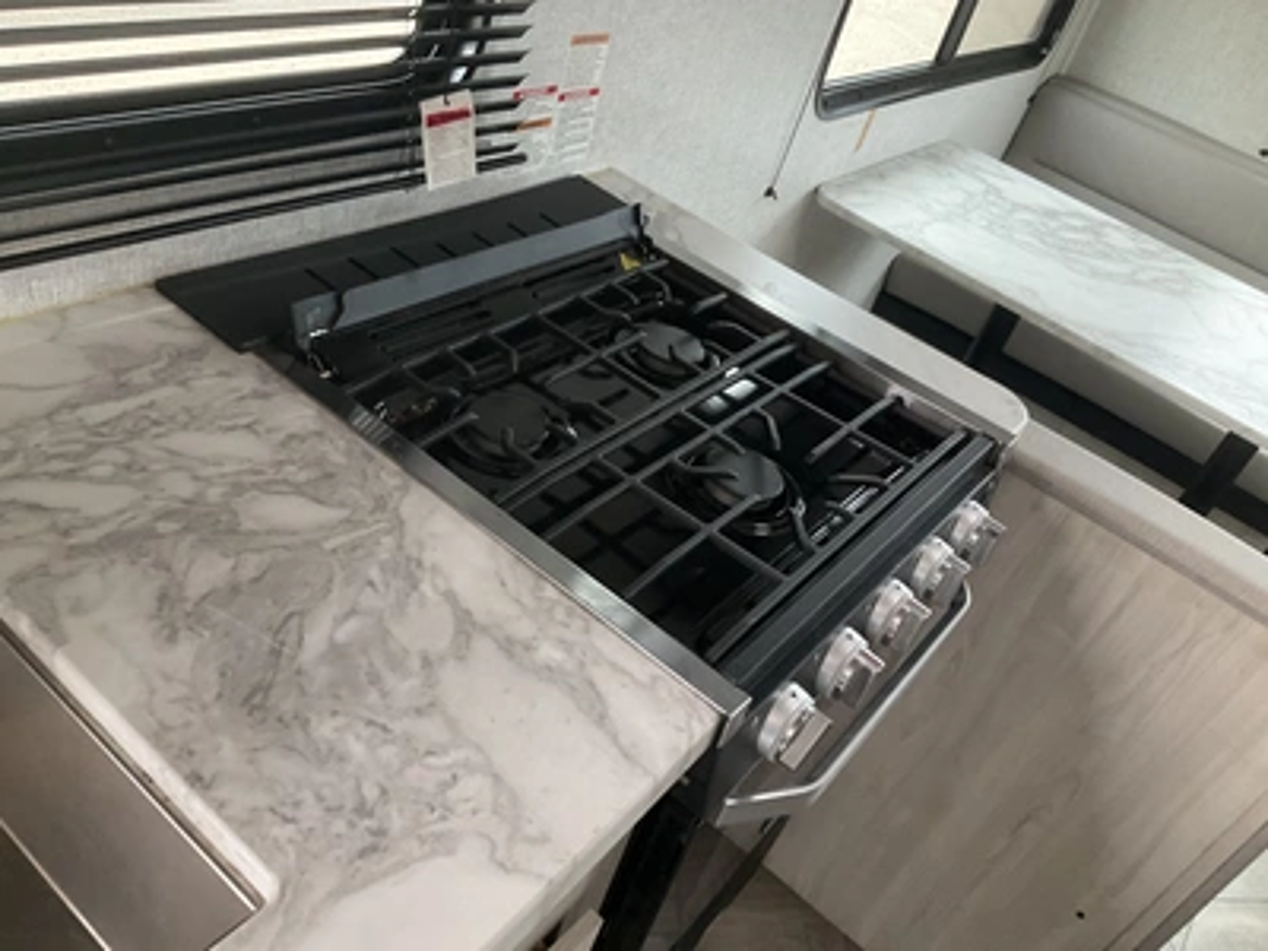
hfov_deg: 61.7
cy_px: 476
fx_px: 1062
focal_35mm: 29
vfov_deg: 48.2
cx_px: 634
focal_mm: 3
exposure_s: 1/60
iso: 100
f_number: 1.8
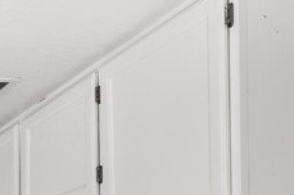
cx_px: -297
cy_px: 334
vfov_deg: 13.2
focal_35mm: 95
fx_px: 775
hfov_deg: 16.4
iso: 400
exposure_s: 1/20
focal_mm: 20
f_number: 8
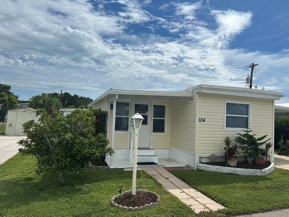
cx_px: 151
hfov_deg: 67.3
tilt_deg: +3.3
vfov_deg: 53.1
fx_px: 217
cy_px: 111
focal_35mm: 26
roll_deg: -3.0
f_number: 1.78
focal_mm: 6.86
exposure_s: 1/15625
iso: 100
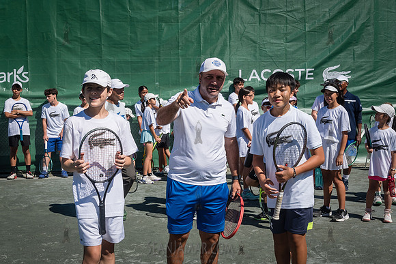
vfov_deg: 27.4
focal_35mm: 49
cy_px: 124
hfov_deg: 40.1
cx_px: 196
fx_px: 543
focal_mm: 38
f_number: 8
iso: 200
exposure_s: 1/800
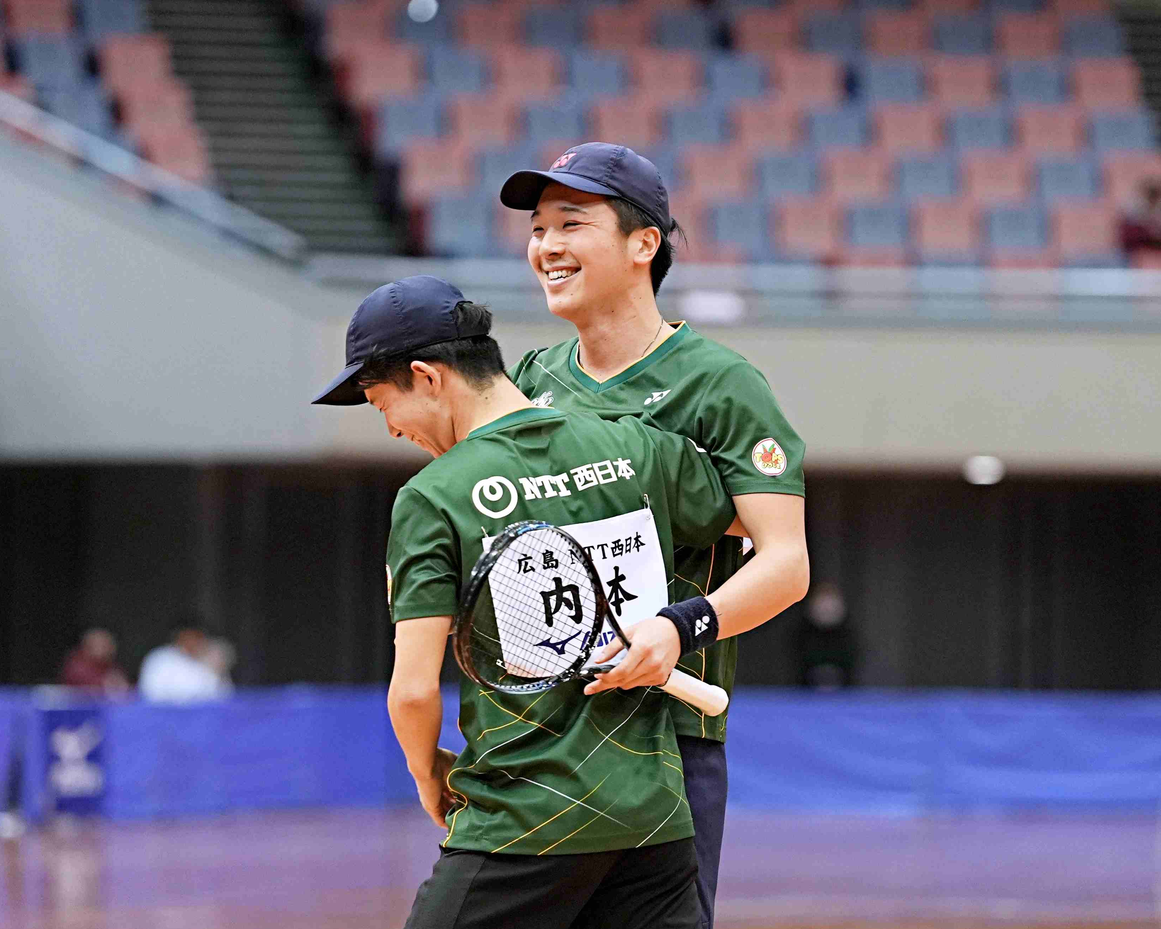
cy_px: 465
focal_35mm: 264
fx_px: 9072
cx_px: 628
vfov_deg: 5.9
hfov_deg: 7.3
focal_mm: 156
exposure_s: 1/400
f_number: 2.8
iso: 1600
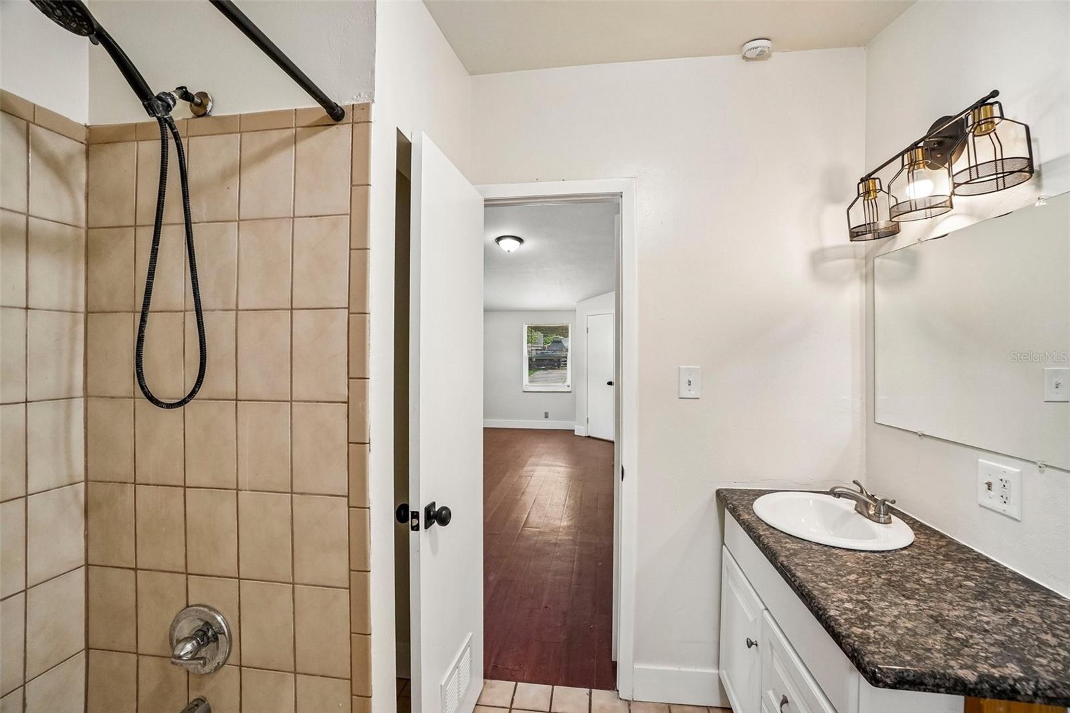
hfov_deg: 100.4
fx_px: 446
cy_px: 356
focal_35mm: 15
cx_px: 535
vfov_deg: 77.3
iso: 400
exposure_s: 1/30
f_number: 8
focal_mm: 10
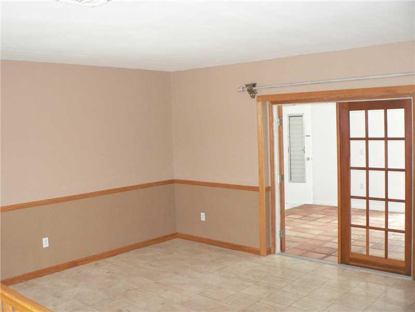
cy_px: 156
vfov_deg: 39.7
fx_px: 432
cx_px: 208
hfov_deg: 51.4
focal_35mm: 36
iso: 400
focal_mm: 6
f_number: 2.8
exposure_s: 1/60
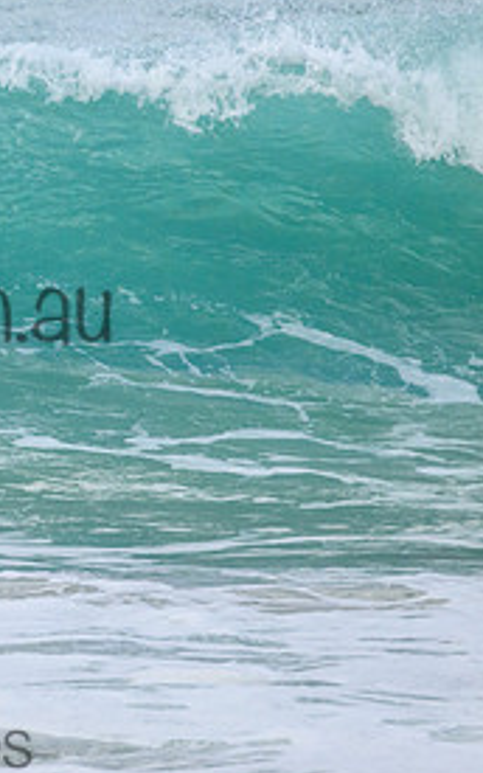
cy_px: 277
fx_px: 36143
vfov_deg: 1.2
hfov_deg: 0.8
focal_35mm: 1717
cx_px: -185
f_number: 11
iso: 1400
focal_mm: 800
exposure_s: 1/2000
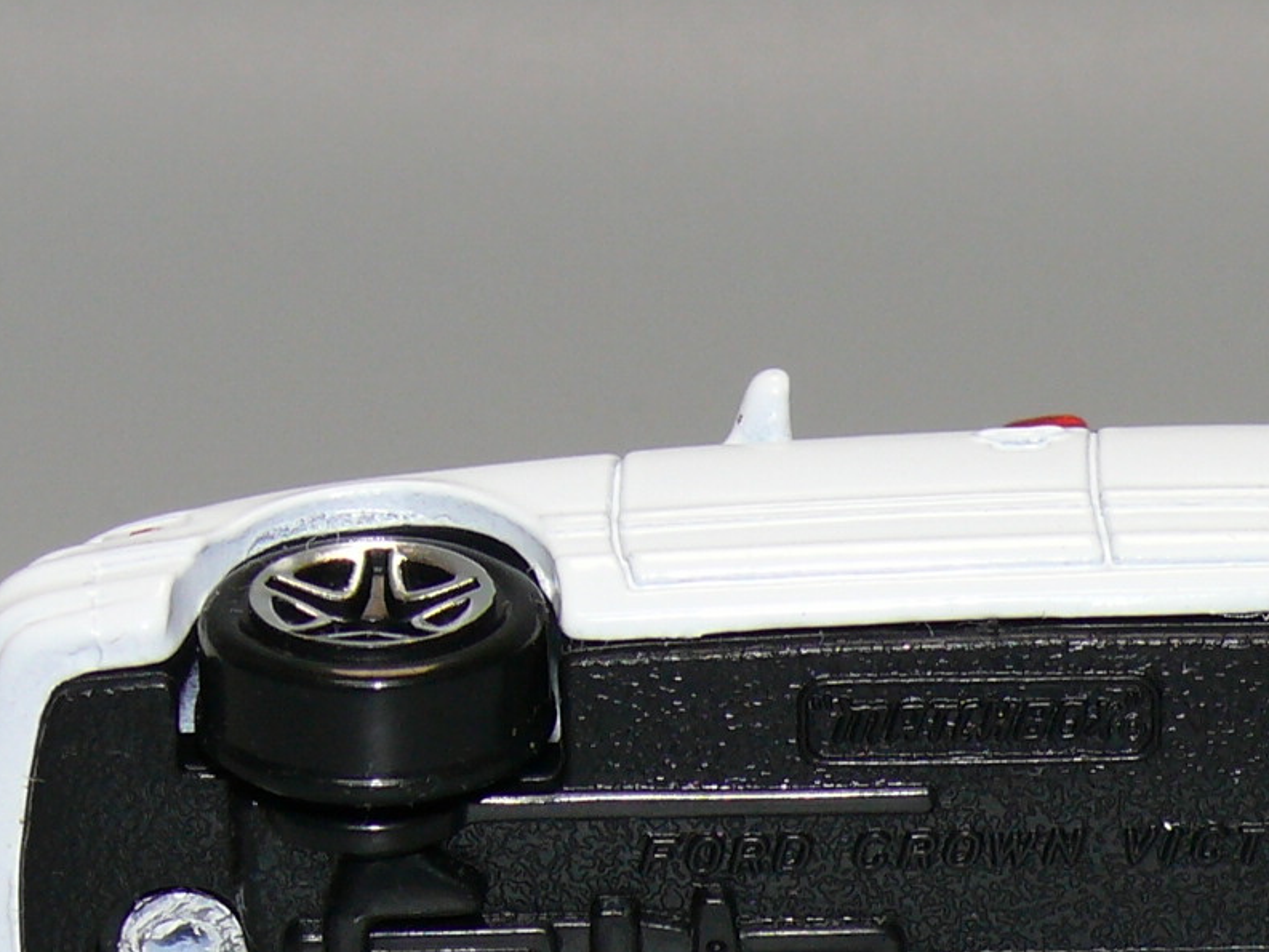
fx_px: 8580
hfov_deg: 8.4
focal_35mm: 234
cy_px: 762
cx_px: 1090
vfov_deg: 6.3
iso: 100
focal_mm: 14.3
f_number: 4
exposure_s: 1/30
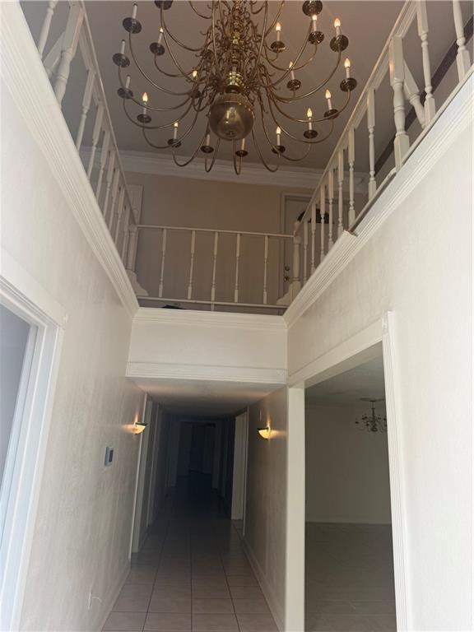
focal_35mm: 24
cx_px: 237
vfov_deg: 71.6
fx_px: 438
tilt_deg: +15.8
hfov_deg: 56.8
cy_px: 316
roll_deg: -3.0
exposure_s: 1/344
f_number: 1.78
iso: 80
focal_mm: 6.76
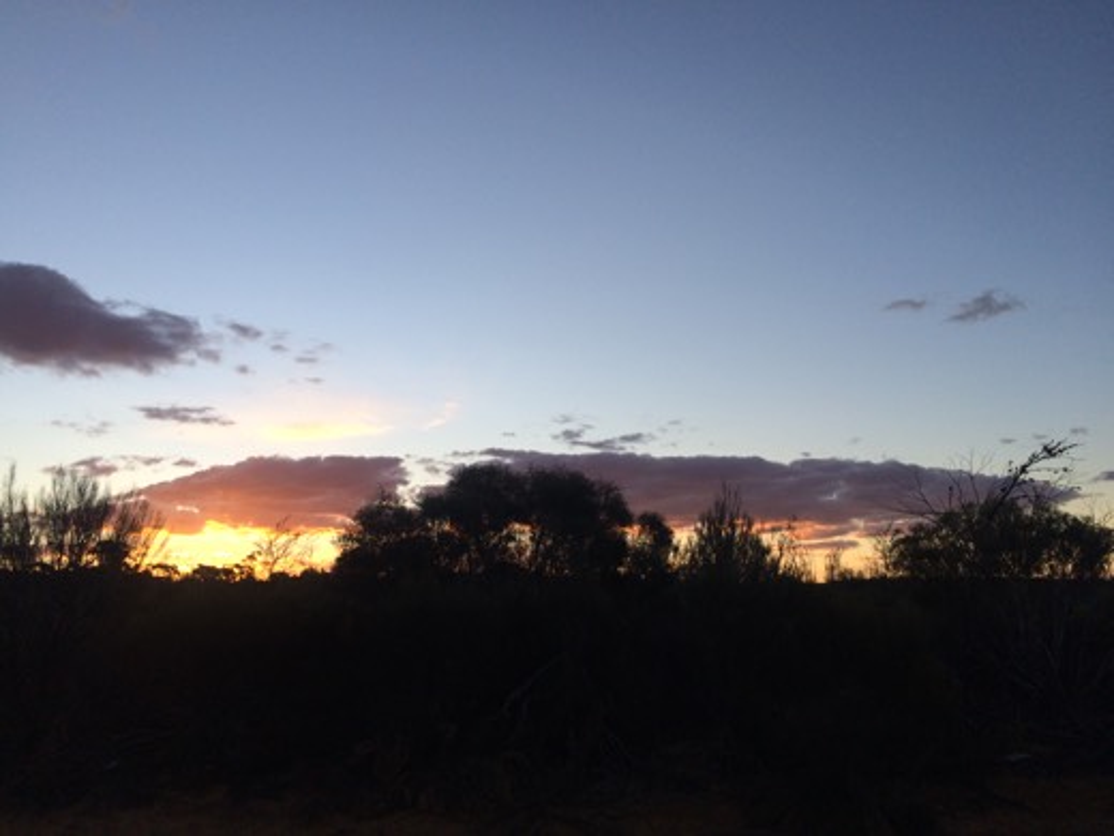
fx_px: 933
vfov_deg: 48.2
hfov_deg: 61.7
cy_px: 418
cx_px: 557
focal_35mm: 29
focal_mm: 4.15
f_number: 2.2
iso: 32
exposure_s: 1/513
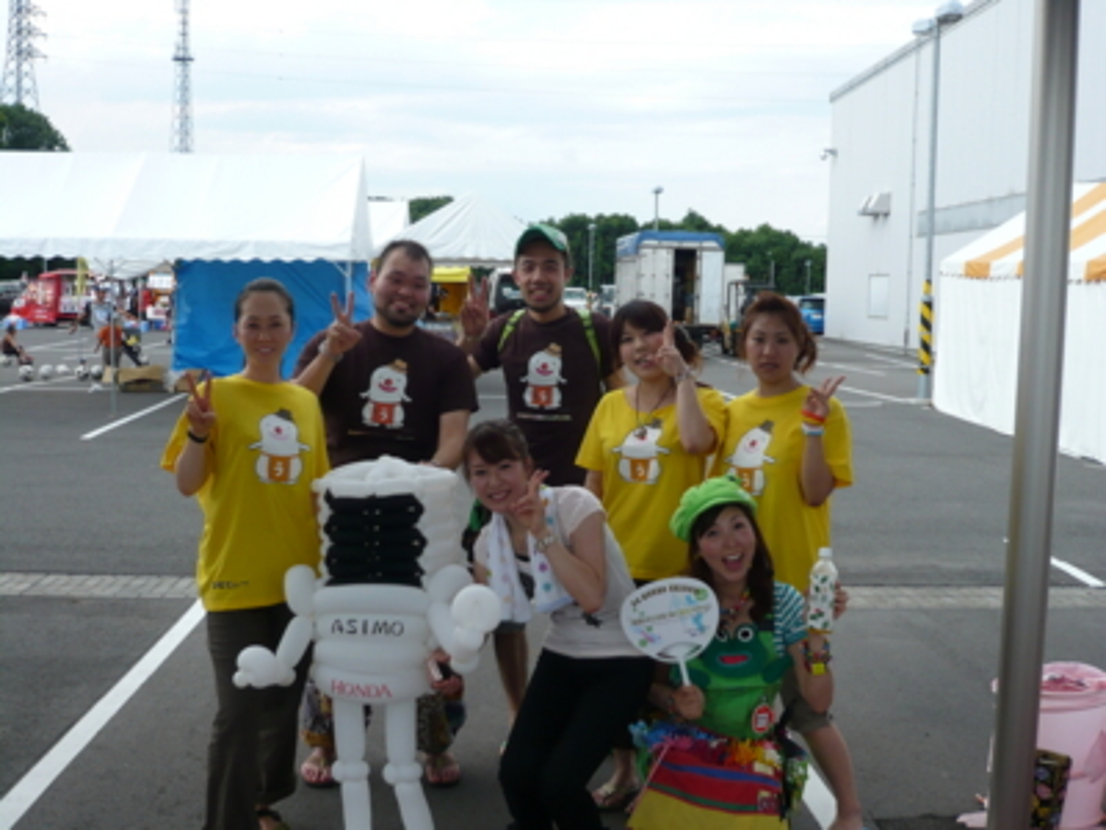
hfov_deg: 46.8
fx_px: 1278
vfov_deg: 36.0
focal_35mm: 40
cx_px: 553
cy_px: 415
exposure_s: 1/500
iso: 100
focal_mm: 6.6
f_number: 3.3
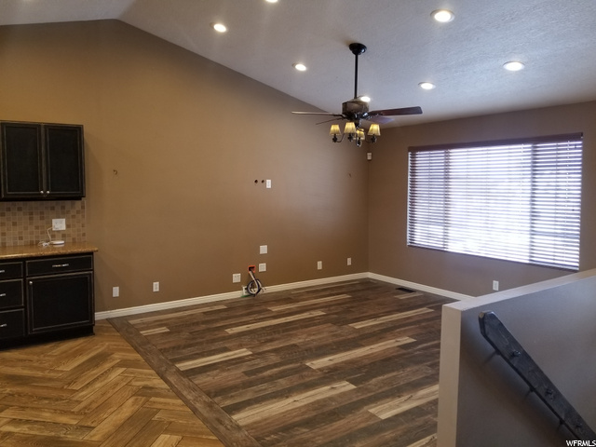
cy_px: 224
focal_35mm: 26
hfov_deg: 67.3
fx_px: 448
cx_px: 298
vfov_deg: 53.1
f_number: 1.7
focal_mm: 4.25
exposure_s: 1/60
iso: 100
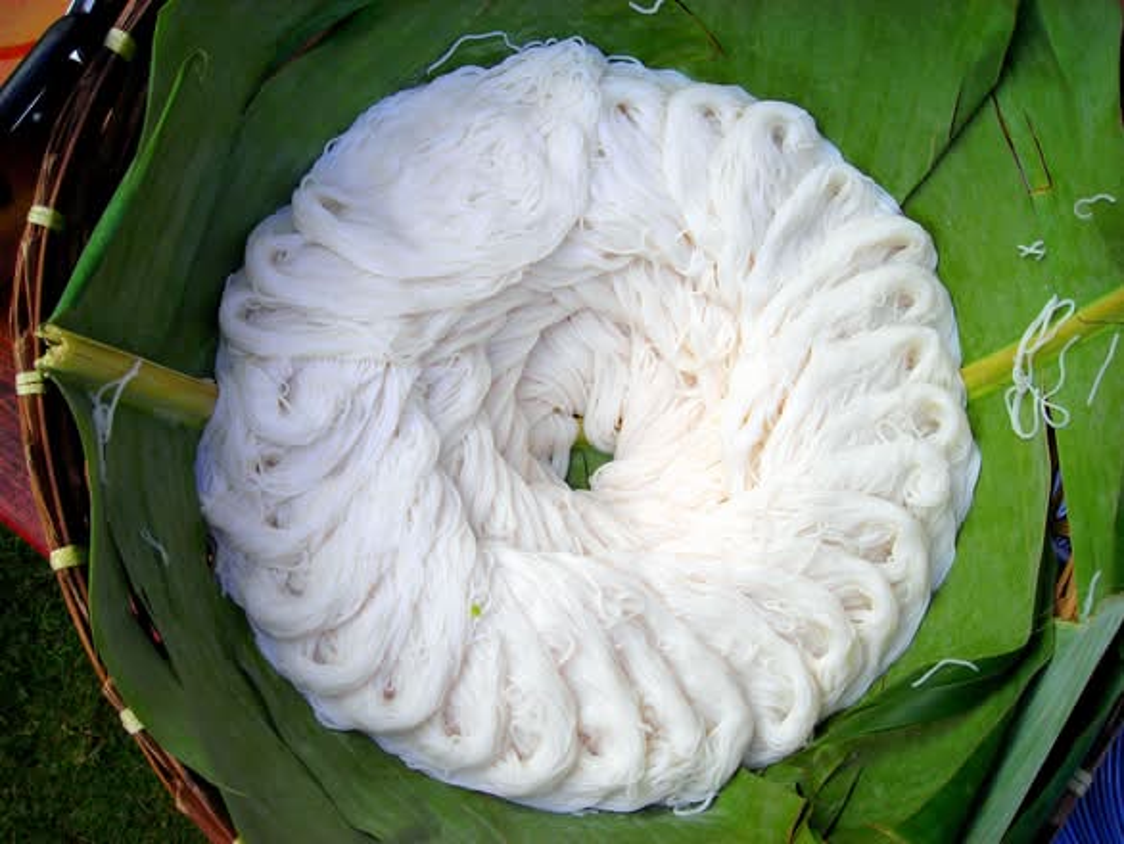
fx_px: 1234
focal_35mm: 38
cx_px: 562
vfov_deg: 37.7
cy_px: 422
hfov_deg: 49.0
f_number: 3.2
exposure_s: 1/159
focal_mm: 6.3
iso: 50
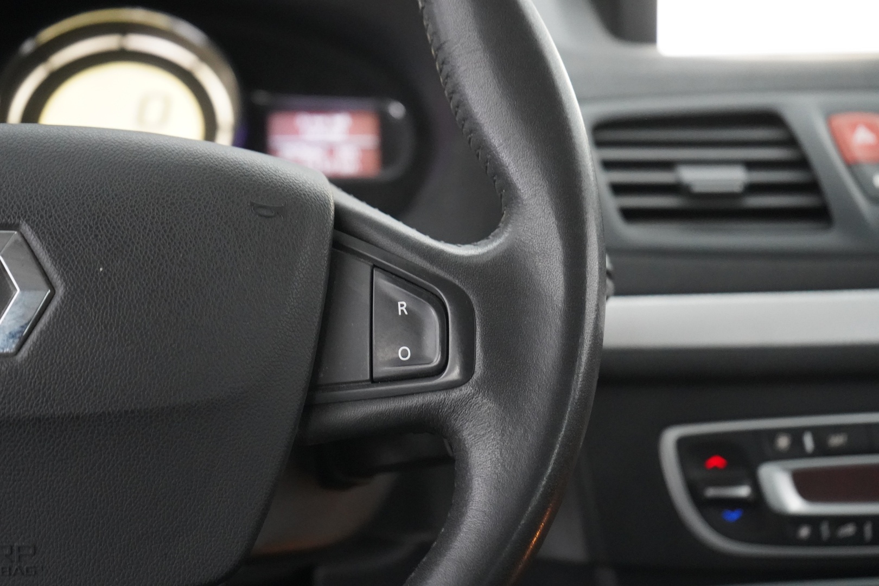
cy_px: 293
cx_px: 440
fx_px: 1587
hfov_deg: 31.0
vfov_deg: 20.9
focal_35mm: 65
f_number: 5.6
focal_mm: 65
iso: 12800
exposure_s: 1/40
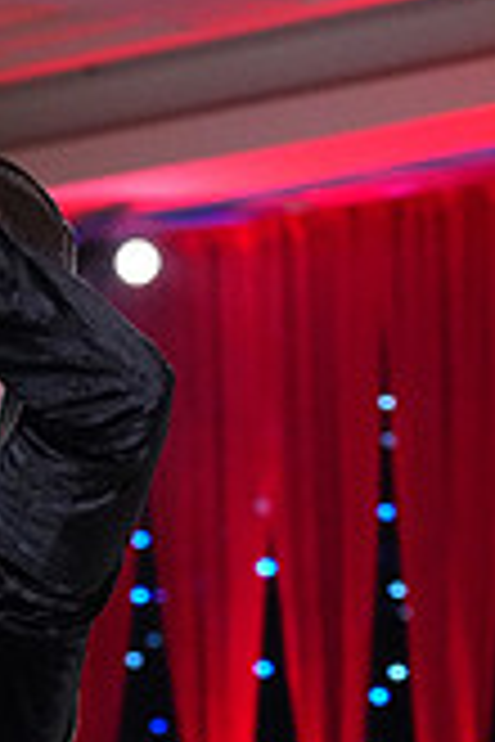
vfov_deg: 8.2
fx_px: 5073
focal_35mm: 246
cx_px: -322
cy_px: 1093
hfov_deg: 5.5
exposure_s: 1/400
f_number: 5
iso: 8000
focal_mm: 70
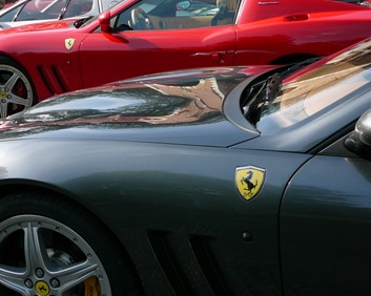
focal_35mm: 62
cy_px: 133
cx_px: 85
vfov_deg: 24.6
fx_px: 680
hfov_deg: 29.9
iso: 80
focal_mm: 5.2
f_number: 2.8
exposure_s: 1/640
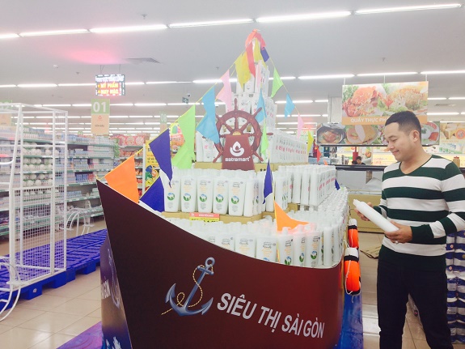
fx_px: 443
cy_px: 174
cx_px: 232
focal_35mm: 33
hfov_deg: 55.4
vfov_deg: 42.9
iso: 50
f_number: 2.4
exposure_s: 1/24
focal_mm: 4.12
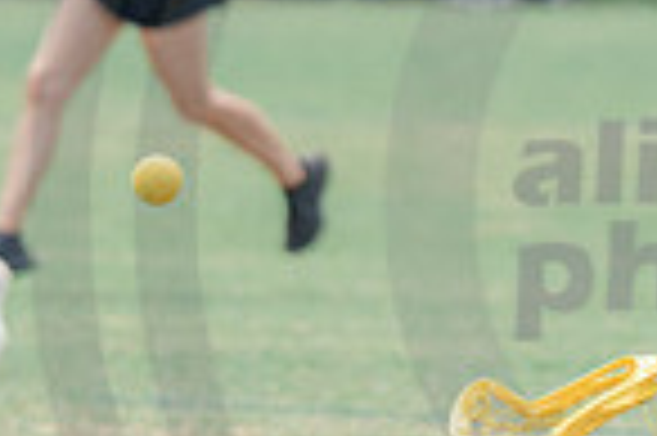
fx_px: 19159
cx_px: 1246
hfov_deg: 2.0
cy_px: 214
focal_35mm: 1051
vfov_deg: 1.3
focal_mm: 200
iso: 400
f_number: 4.5
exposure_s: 1/1250
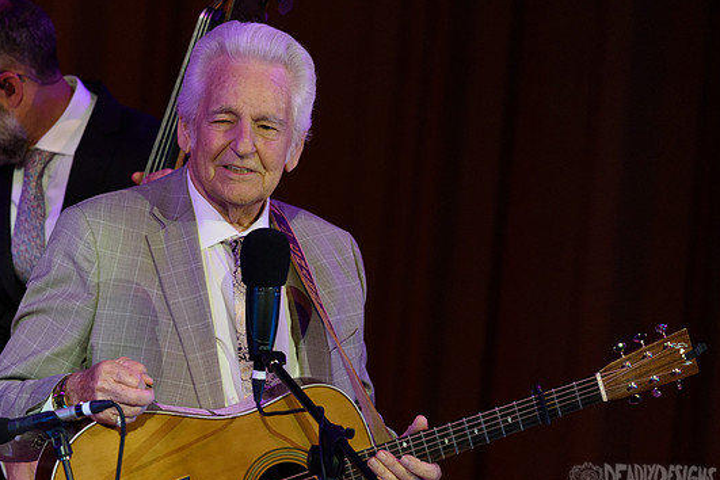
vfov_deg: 1.9
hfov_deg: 2.8
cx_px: 289
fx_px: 14639
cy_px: 218
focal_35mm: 732
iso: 2500
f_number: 6.3
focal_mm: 600
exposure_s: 1/500
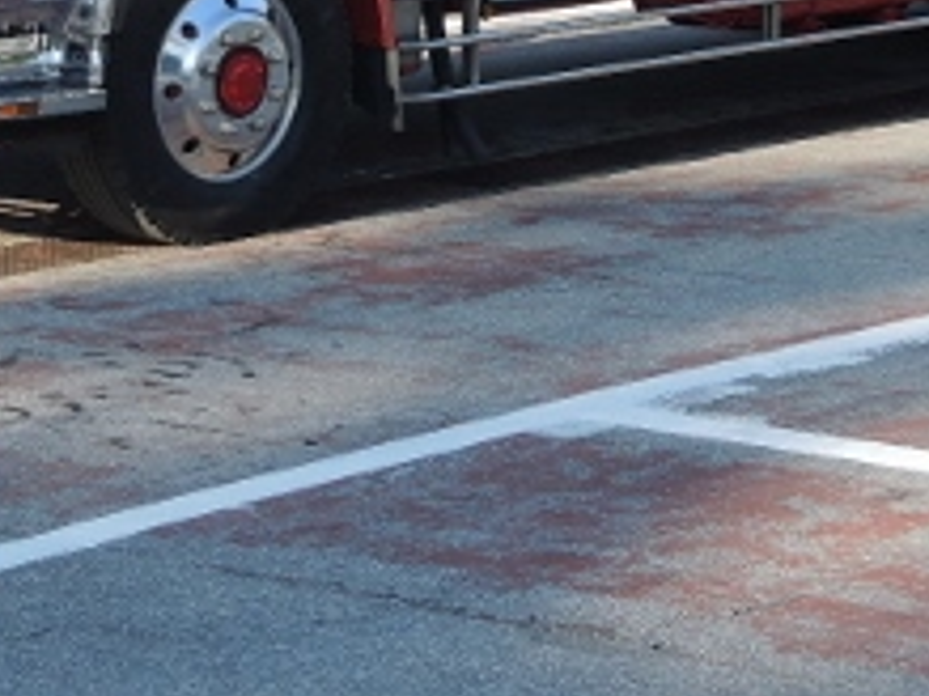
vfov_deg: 9.9
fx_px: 3916
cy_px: -318
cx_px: 615
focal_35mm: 146
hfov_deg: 13.5
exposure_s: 1/500
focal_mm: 11
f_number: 2.8
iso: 80
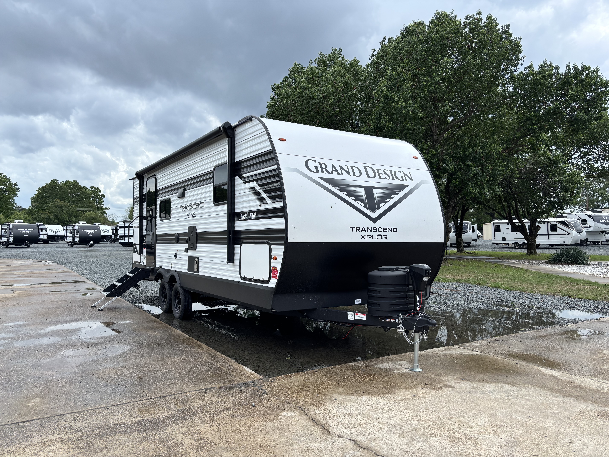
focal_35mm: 26
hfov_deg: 67.3
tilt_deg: +0.8
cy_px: 228
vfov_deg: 53.1
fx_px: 457
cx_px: 304
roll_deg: -0.1
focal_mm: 5.96
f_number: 1.6
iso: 50
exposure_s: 1/2288
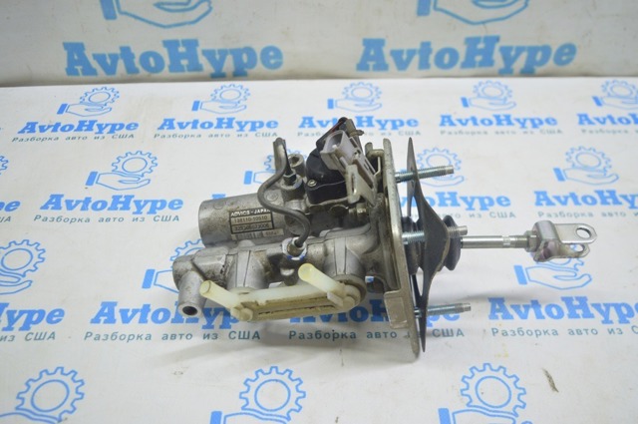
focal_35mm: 33
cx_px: 319
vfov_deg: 39.9
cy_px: 212
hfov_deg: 57.3
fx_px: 584
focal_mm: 22
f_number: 3.8
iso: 400
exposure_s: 1/40
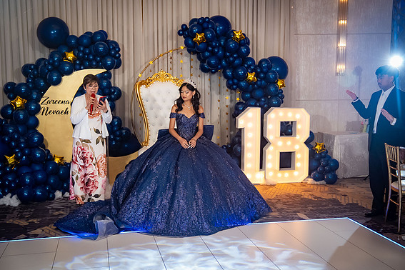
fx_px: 484
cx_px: 201
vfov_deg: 31.2
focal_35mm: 43
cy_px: 134
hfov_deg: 45.4
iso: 1250
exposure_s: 1/160
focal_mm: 42
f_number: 4
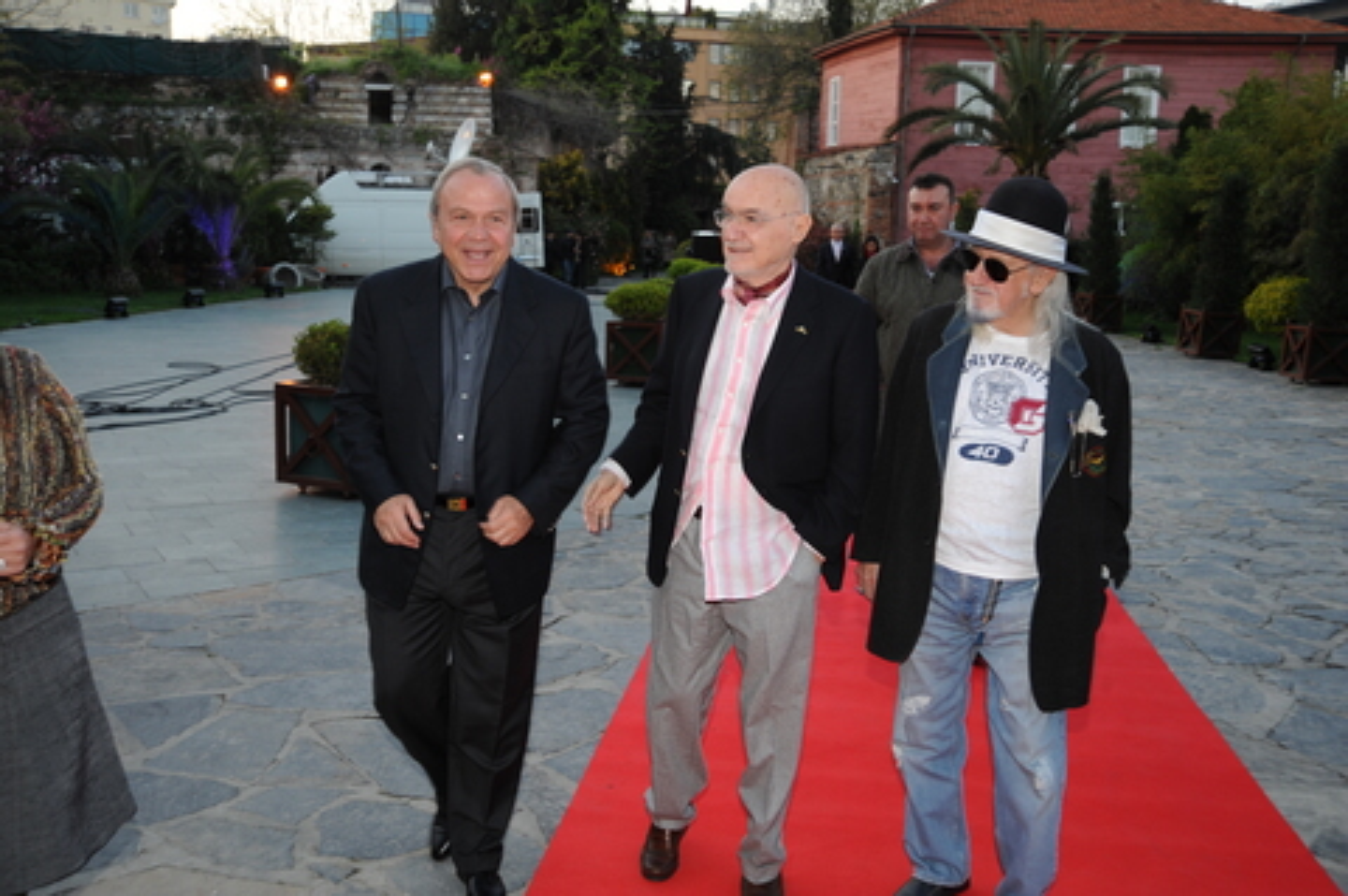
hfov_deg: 55.8
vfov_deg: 38.8
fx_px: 1272
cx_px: 674
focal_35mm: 34
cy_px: 448
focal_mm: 34
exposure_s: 1/60
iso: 400
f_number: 5.6
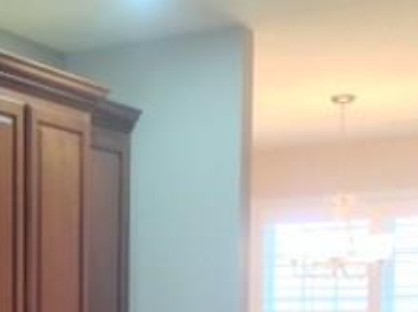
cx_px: -11
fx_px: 1218
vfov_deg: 14.1
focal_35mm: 101
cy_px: 385
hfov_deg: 18.9
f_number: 2.4
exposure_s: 1/15
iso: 100
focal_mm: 4.28
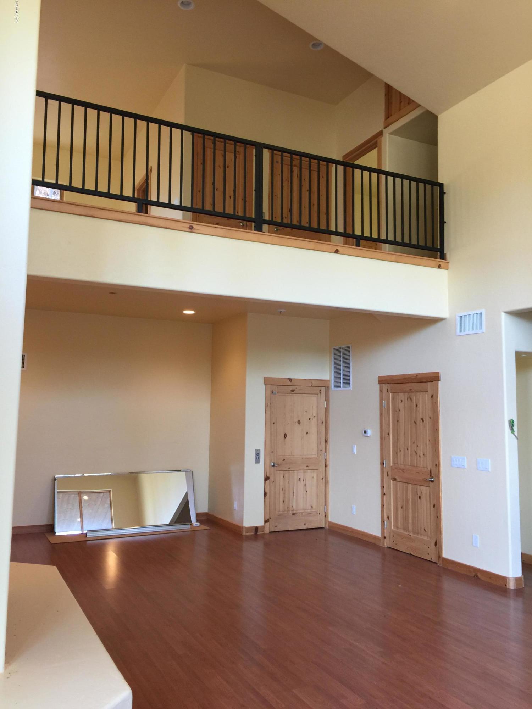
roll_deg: -0.5
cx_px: 266
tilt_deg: +6.6
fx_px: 594
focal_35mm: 29
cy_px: 354
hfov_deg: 48.2
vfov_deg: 61.7
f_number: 2.2
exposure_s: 1/15
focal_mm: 4.15
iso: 32
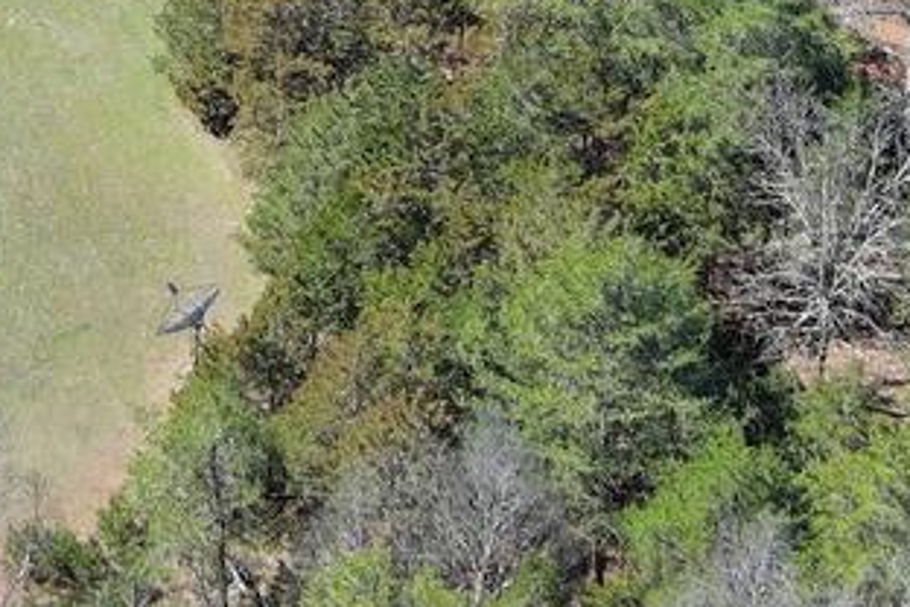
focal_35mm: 134
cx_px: -41
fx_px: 3387
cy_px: -695
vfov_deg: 9.4
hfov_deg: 15.0
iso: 100
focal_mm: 10.57
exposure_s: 1/442
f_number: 2.8
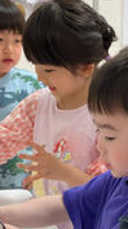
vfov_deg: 23.0
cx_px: 159
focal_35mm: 92
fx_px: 558
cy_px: 164
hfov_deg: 12.7
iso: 80
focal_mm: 3.99
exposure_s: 1/100
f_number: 1.8
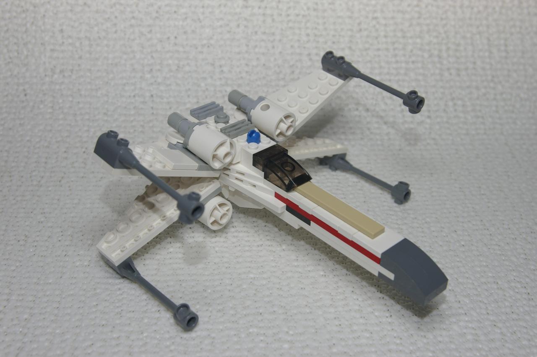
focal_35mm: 50
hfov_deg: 40.0
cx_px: 268
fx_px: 738
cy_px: 178
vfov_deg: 27.2
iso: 200
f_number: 8
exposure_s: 1/50
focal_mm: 33
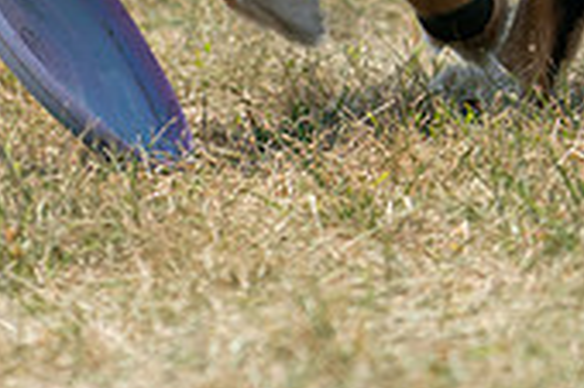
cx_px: 189
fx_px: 12365
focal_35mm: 763
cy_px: -211
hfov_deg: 2.7
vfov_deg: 1.8
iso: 1250
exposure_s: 1/4000
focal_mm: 223
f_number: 5.6
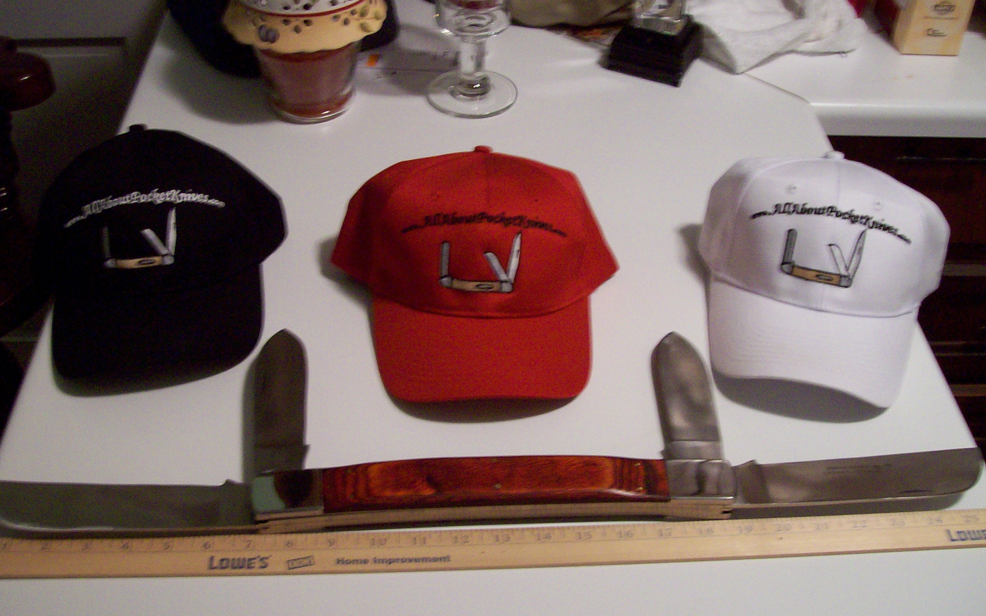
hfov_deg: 48.2
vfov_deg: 31.2
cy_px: 312
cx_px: 470
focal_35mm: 41
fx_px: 1102
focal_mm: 6
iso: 160
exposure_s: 1/9.96
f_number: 2.7
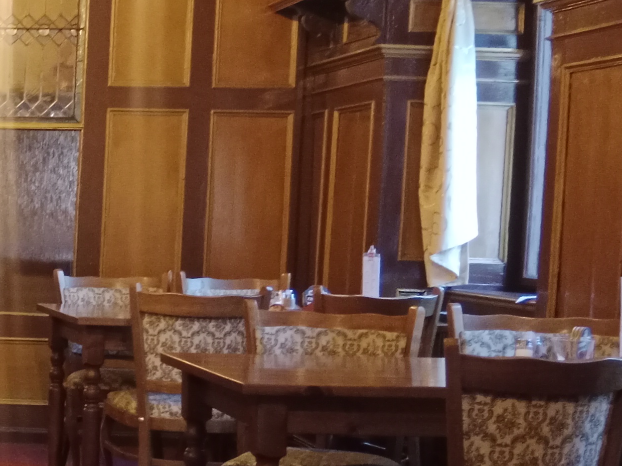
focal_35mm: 85
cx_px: -374
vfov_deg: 17.4
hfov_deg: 19.4
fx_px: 1527
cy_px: 272
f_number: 1.8
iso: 4323
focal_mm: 3.96
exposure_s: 1/16.7
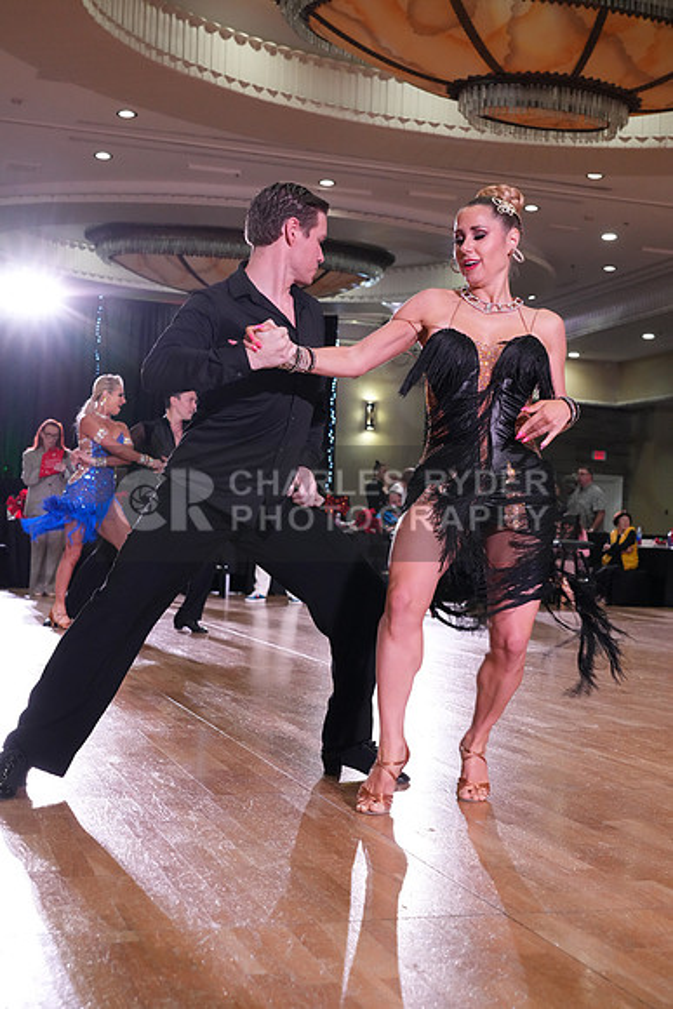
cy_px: 504
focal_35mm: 46
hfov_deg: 29.3
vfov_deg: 42.7
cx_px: 336
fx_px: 1289
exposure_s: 1/320
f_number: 5.6
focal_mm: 46
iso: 5000
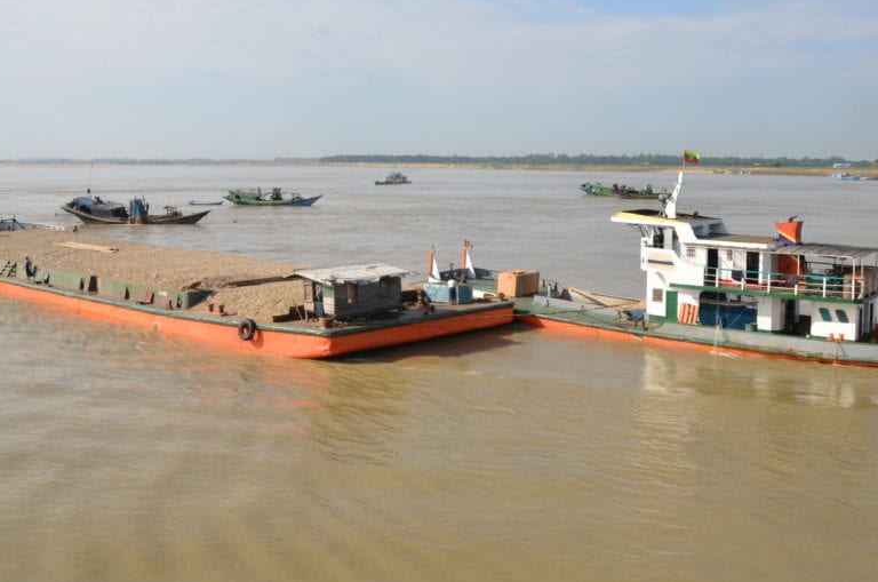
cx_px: 457
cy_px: 217
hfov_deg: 53.2
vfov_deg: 36.5
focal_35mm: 36
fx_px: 876
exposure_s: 1/800
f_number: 14
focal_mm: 18
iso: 800
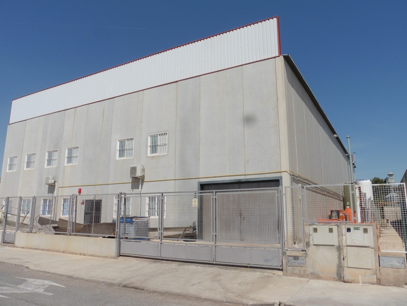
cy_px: 153
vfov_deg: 51.4
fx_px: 317
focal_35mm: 27
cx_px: 204
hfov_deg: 65.3
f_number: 5
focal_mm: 4.8
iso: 100
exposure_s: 1/1600
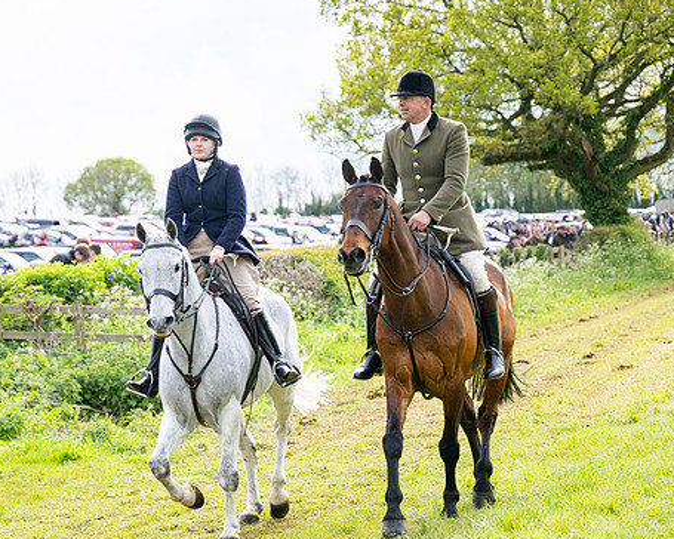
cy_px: 313
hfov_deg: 13.9
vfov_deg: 11.2
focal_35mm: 138
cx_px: 210
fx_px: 2753
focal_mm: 99
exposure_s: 1/2000
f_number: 4
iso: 400
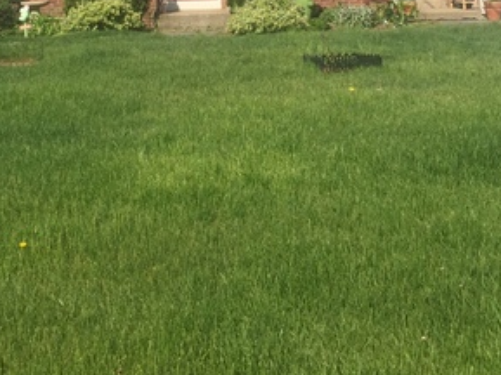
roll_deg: +1.3
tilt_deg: -0.3
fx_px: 968
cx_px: 240
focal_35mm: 67
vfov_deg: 20.9
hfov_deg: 29.0
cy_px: -35
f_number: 2.2
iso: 32
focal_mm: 4.15
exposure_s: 1/2326
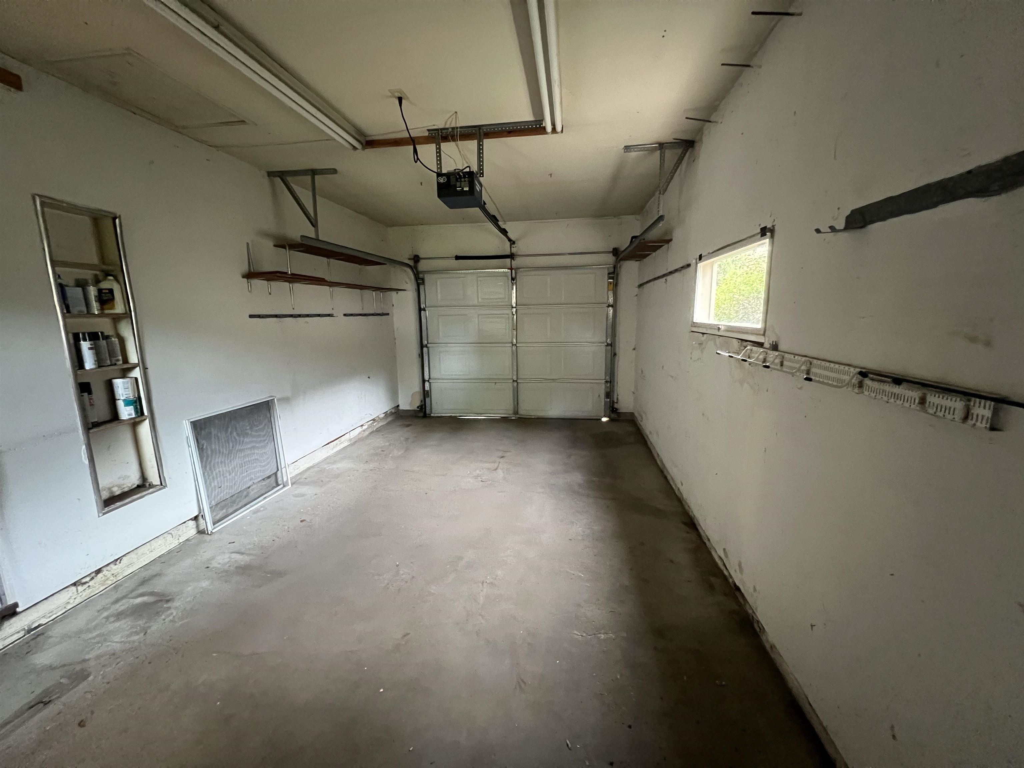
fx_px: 385
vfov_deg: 89.9
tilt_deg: -10.7
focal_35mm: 13
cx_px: 512
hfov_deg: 106.2
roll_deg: +1.2
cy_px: 384
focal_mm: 1.57
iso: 1000
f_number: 1.8
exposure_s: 1/52
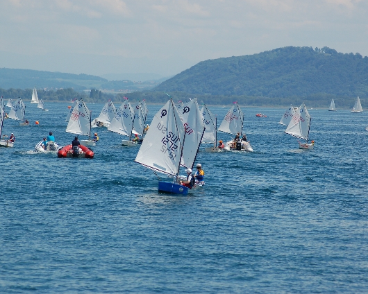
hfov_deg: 7.3
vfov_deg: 5.9
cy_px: 147
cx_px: 186
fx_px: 2871
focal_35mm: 264
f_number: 5.6
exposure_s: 1/2000
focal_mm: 155
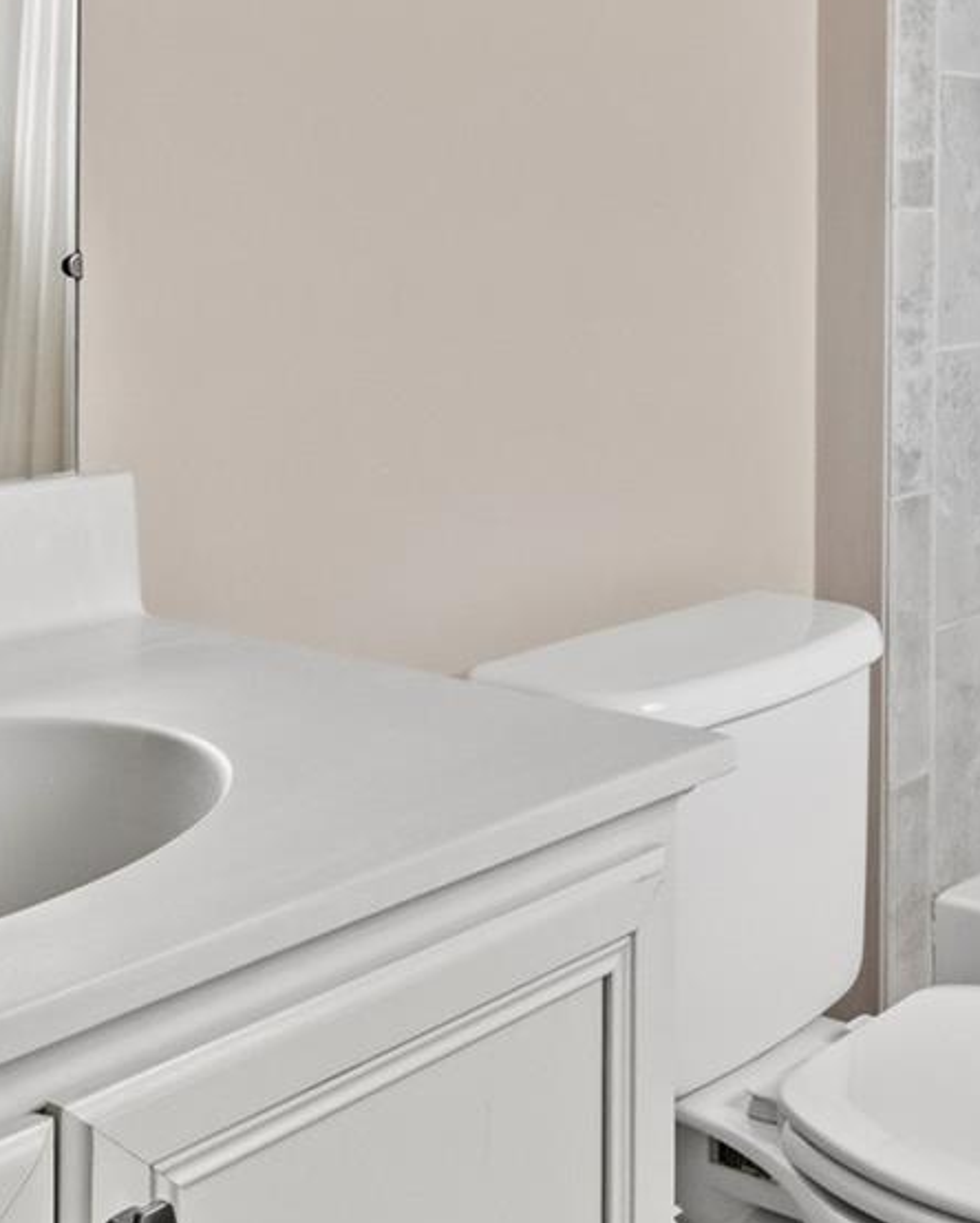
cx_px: 865
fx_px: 1883
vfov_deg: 34.3
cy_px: 164
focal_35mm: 52
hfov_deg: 28.2
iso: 1250
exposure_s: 1/2
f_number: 8
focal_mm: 10
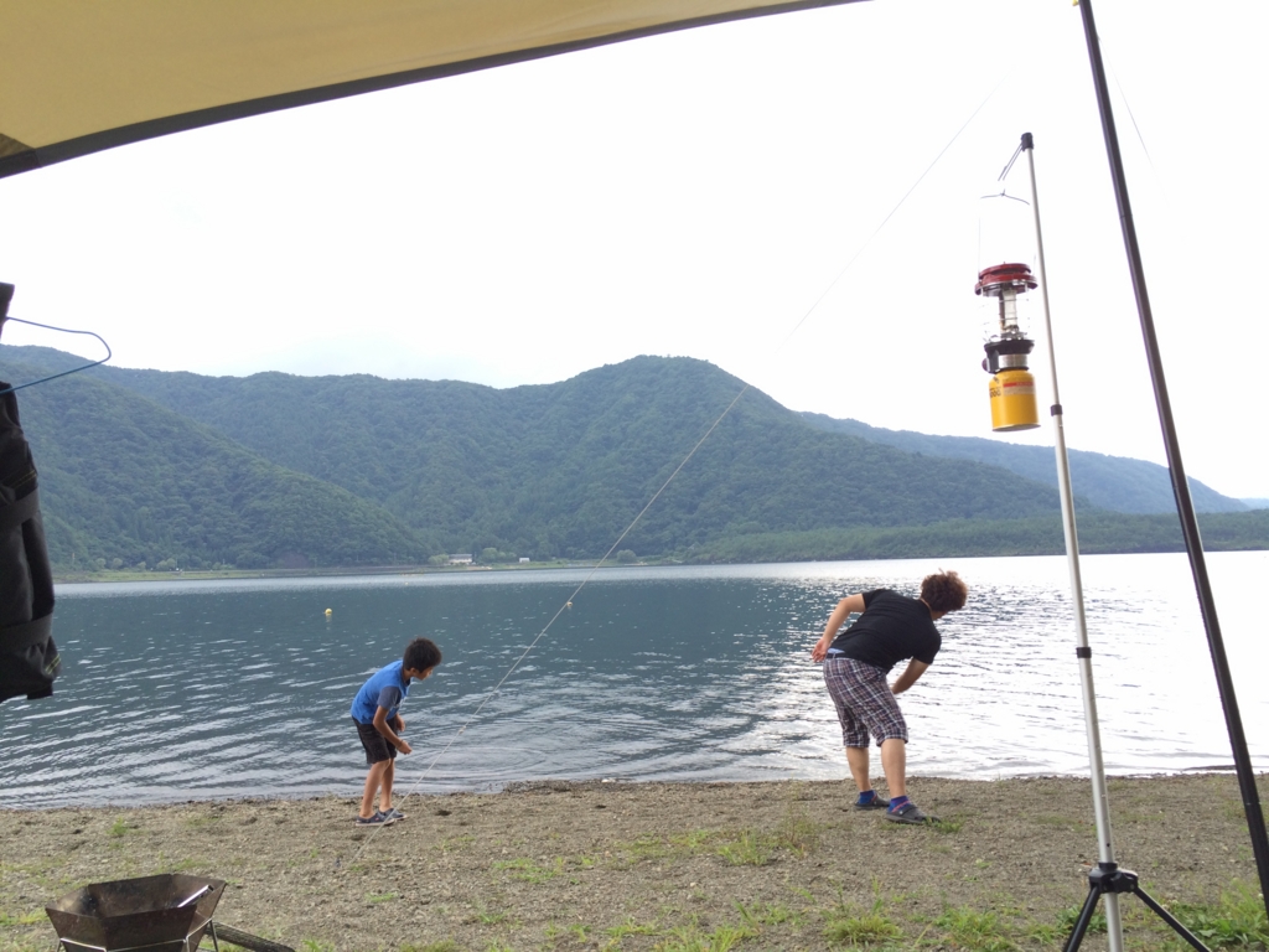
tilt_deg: +5.0
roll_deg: +1.8
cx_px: 634
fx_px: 1063
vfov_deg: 48.2
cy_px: 476
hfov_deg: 61.7
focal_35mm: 29
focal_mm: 4.15
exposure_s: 1/138
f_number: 2.2
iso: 32
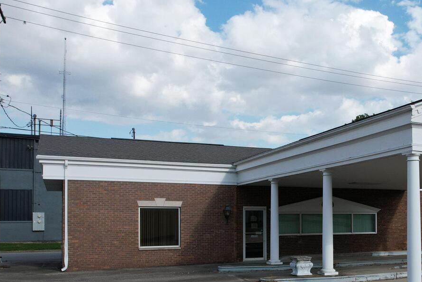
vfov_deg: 32.9
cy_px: 203
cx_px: 316
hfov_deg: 46.7
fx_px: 469
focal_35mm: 40
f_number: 2.8
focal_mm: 8.38
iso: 140
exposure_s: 1/2000
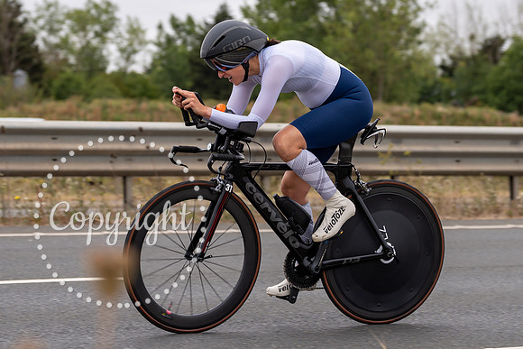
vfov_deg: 11.2
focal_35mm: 122
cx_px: 280
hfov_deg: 16.8
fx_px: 1771
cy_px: 134
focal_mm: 79
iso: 100
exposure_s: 1/800
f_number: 3.5
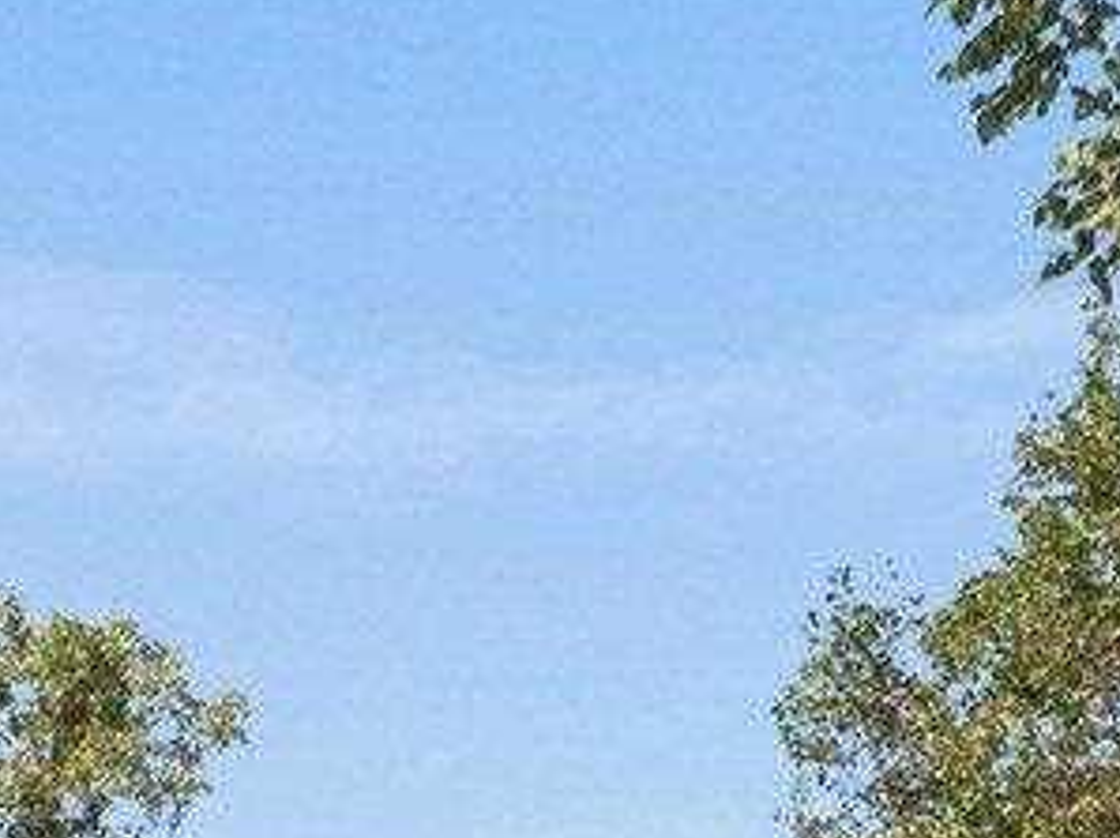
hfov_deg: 11.0
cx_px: -1030
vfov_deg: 8.1
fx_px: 5334
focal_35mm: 165
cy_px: 2136
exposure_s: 1/640
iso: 400
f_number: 2.8
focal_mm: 12.29
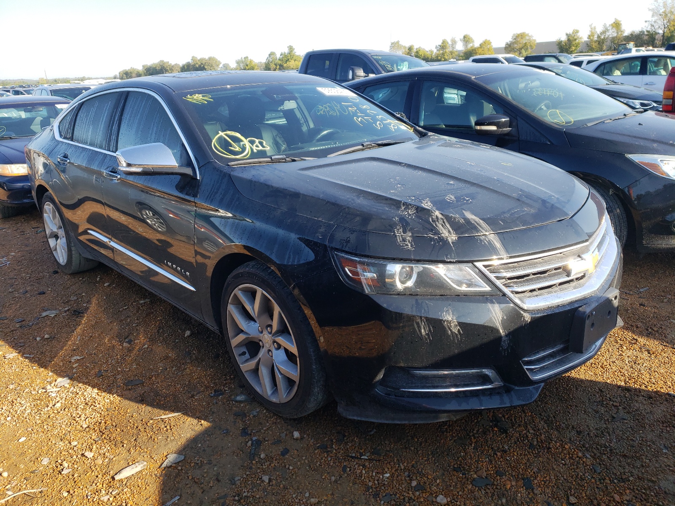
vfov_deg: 53.1
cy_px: 253
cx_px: 338
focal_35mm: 26
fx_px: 507
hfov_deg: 67.3
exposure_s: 1/833
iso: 50
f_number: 1.5
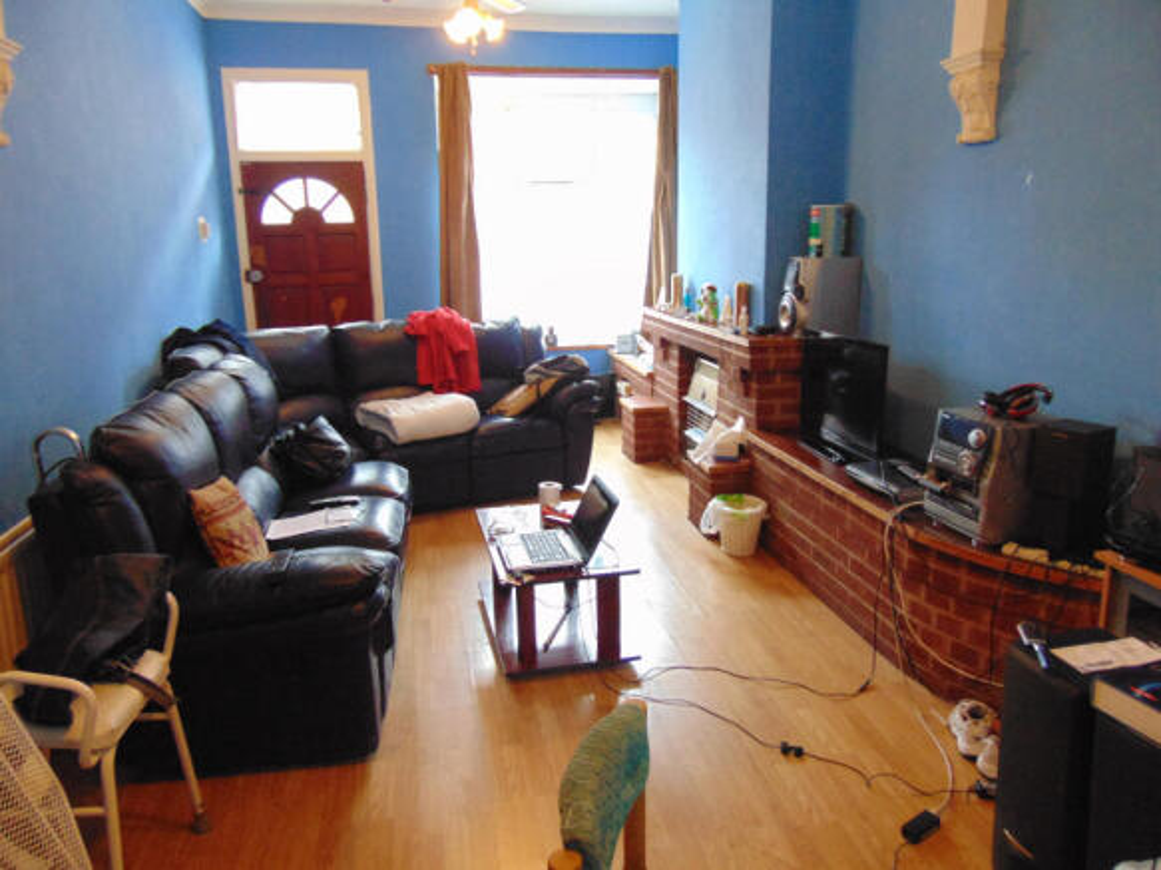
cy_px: 435
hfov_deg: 69.4
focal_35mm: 25
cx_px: 580
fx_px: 838
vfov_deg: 54.9
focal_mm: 4.5
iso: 400
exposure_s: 1/25
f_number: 3
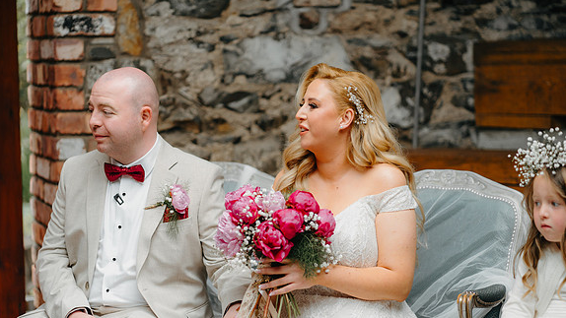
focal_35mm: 90
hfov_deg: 23.7
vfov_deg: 13.4
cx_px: 281
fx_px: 1351
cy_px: 181
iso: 160
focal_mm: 85
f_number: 2
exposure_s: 1/800
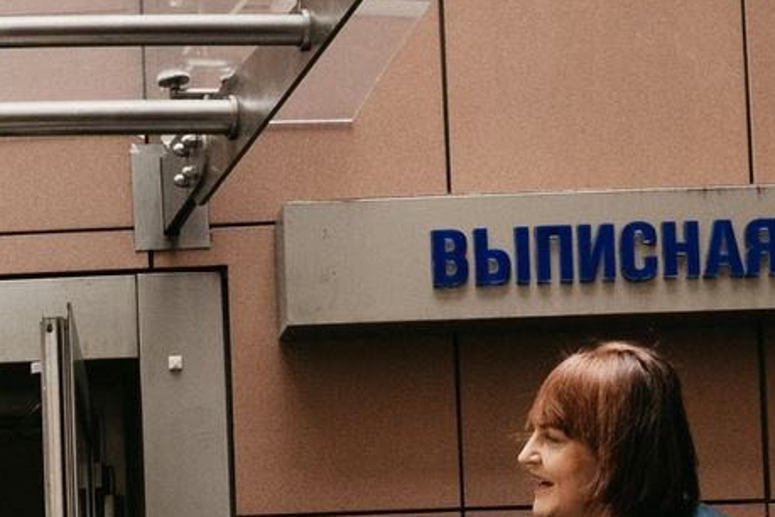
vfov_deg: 9.5
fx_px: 2884
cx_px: -556
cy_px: 1072
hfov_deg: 13.9
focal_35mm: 134
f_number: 4
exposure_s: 1/320
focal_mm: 24
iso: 400
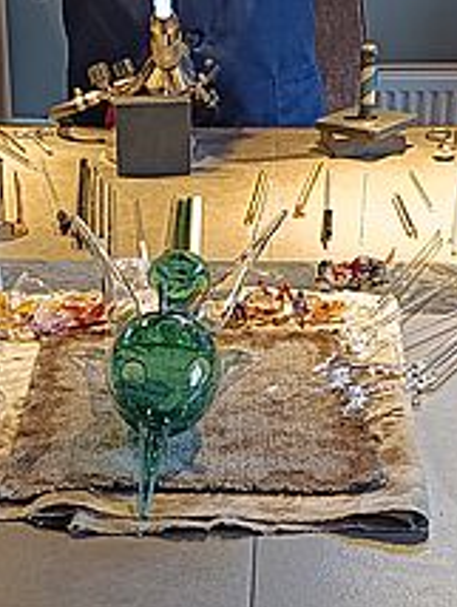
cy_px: 332
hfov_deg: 18.4
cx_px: 150
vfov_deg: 24.4
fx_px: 1405
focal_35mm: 80
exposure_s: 1/100
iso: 745
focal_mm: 6.11
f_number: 1.65
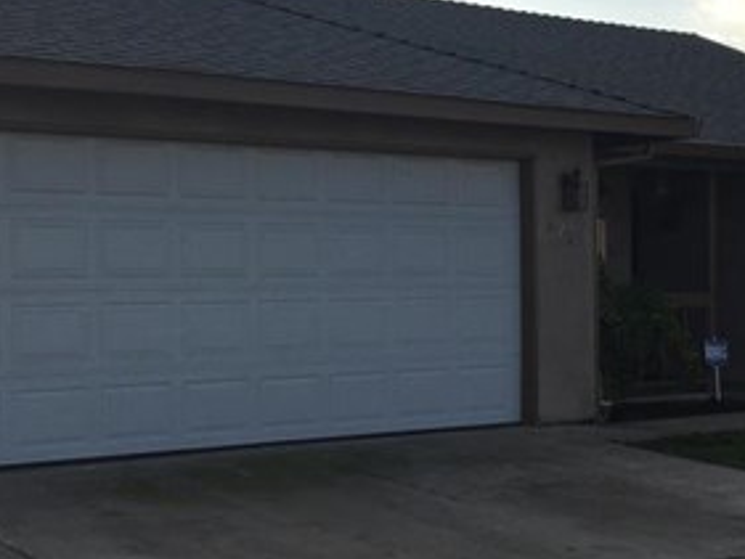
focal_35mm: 66
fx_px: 1421
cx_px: 414
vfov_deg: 22.2
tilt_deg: -0.4
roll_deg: -0.1
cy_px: 350
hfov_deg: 29.4
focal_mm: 4.15
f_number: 2.2
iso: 32
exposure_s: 1/1582
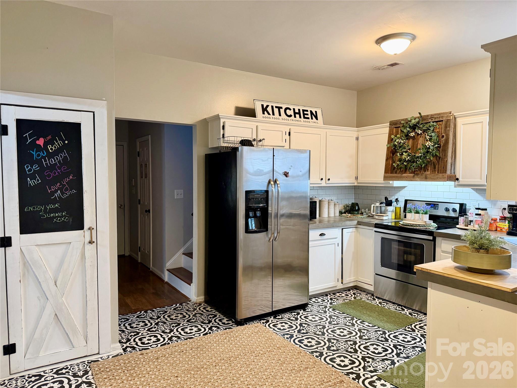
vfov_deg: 56.8
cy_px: 194
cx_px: 258
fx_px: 358
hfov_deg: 71.6
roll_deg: -0.2
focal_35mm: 24
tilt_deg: -2.5
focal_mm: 6.76
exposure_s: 1/60
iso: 250
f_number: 1.78
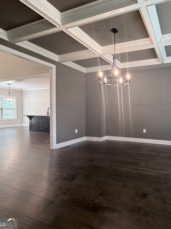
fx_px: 125
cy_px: 113
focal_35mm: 19
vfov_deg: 84.7
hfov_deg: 62.7
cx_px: 137
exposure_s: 1/60
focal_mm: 2.22
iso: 200
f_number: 2.2
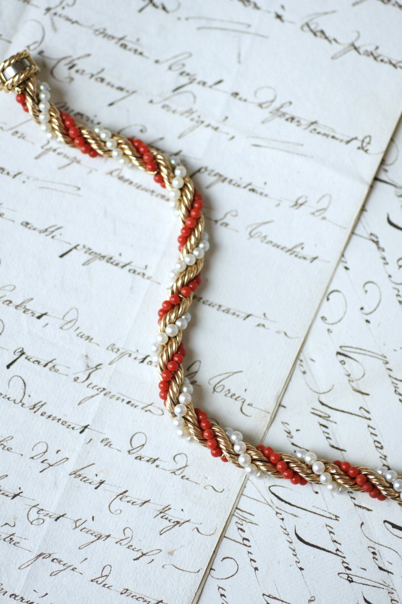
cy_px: 302
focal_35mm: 105
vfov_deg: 19.5
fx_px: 1759
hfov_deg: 13.0
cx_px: 201
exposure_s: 1/125
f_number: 2.8
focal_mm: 70
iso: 400
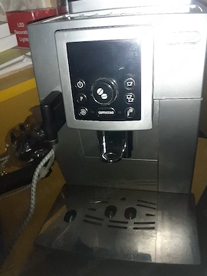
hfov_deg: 46.8
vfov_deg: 59.9
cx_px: 110
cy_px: 144
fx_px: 239
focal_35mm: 30
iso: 1000
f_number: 1.9
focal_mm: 3.6
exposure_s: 1/17
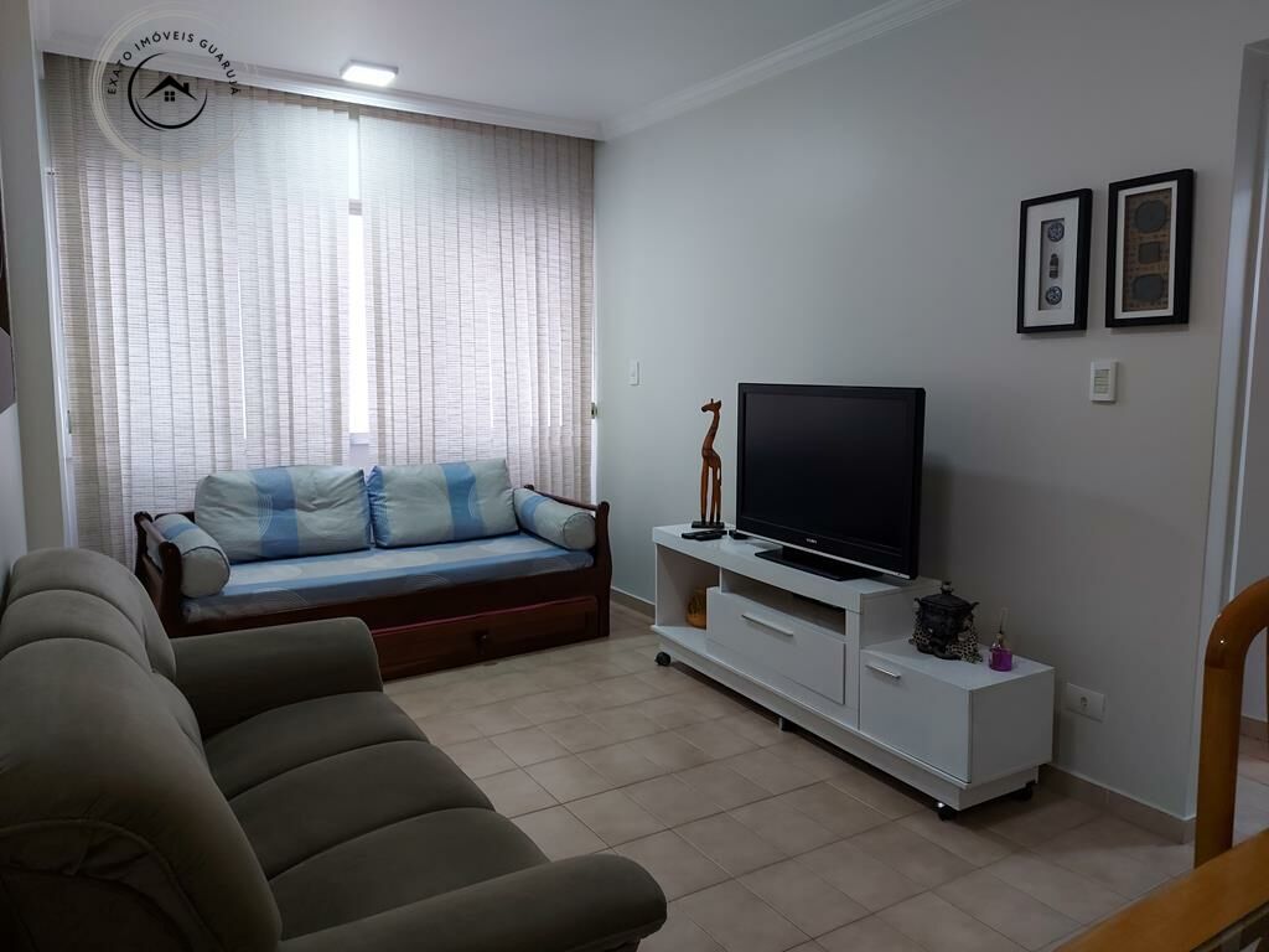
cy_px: 476
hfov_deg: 71.6
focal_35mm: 24
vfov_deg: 56.8
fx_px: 880
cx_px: 634
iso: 160
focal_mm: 5.23
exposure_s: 1/60
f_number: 1.8
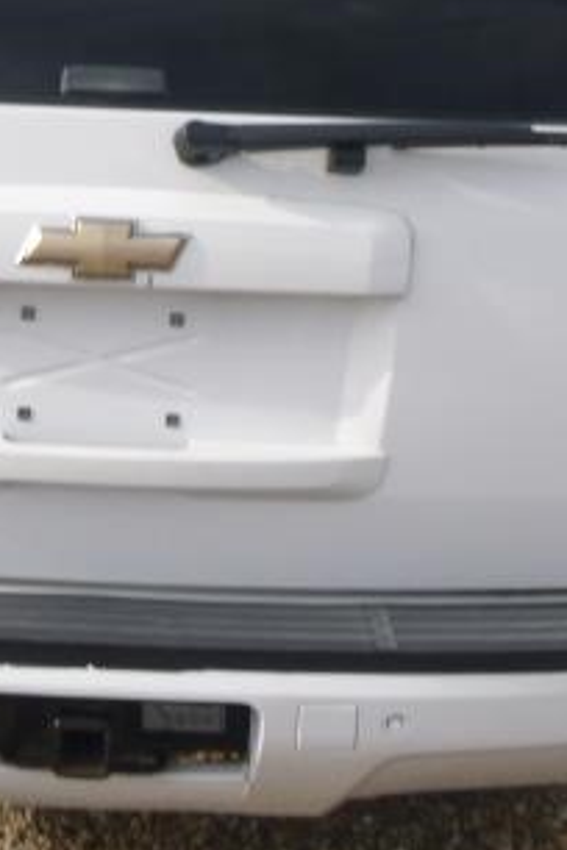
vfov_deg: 29.3
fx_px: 1606
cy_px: 228
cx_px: 86
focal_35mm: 68
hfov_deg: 19.7
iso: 100
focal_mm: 4.5
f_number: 3.9
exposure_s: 1/250
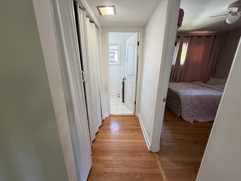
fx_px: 97
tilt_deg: -14.3
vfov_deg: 85.7
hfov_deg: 102.1
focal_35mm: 14
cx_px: 120
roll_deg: +0.0
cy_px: 90
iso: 400
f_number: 2.2
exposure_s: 1/60
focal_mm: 2.22
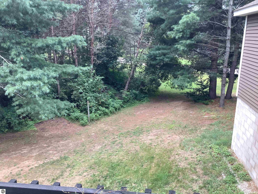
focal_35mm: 31
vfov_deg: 45.4
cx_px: 129
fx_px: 231
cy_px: 97
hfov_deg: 58.4
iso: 32
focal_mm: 3.3
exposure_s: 1/100
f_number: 2.4
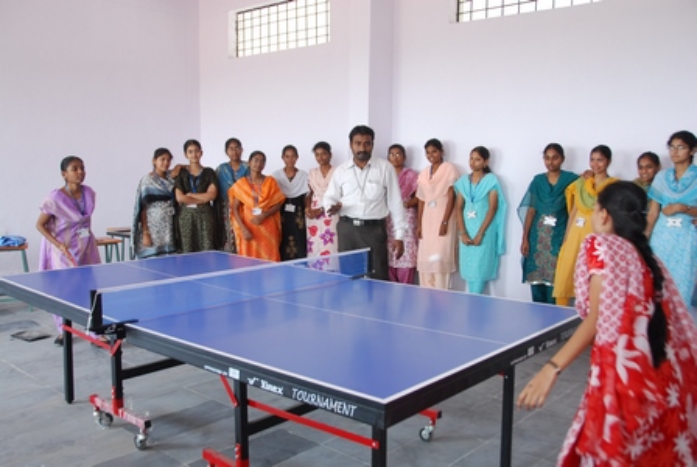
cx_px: 348
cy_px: 234
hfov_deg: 57.2
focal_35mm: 33
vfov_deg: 40.1
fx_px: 640
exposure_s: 1/60
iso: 500
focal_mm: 22
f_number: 4
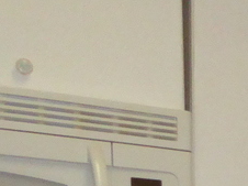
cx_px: 542
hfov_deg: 11.3
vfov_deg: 8.6
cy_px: 483
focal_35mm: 153
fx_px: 1095
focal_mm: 4.3
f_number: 5.6
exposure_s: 1/60
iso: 640
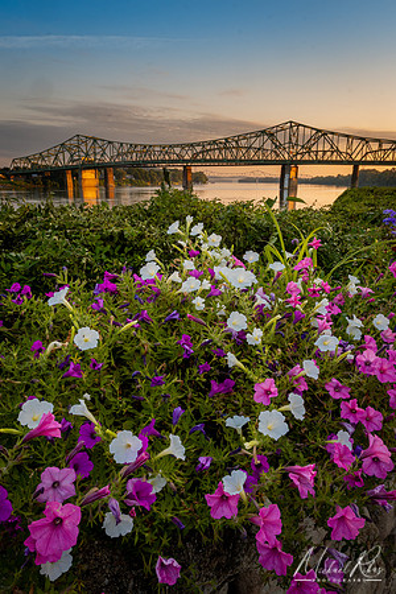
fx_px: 408
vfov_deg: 72.1
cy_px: 297
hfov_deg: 51.7
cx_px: 198
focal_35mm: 25
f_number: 14
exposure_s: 1/40
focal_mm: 16.5
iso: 360
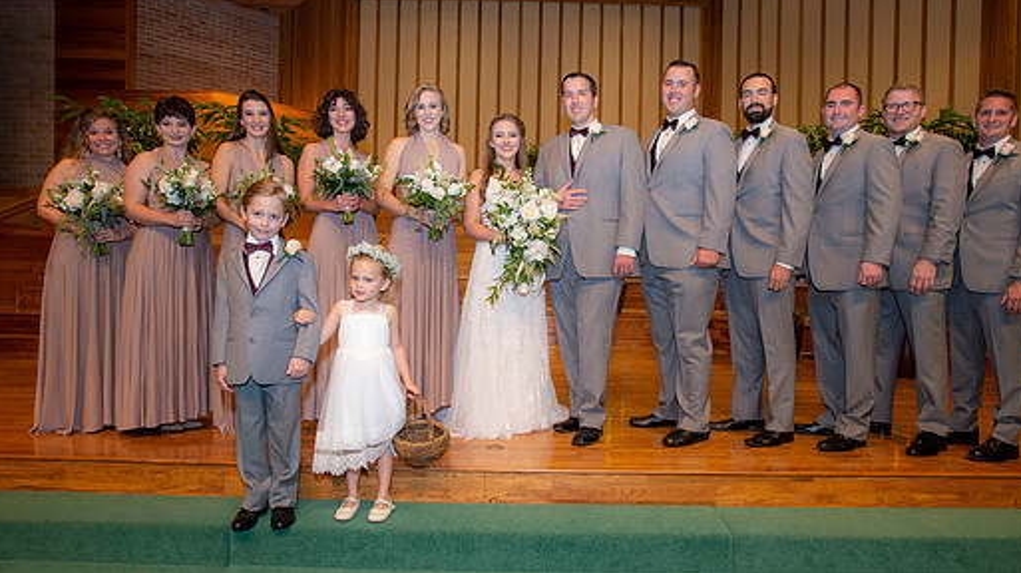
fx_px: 649
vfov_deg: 47.6
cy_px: 298
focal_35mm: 24
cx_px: 544
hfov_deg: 76.2
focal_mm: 19
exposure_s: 1/160
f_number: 3.5
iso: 800
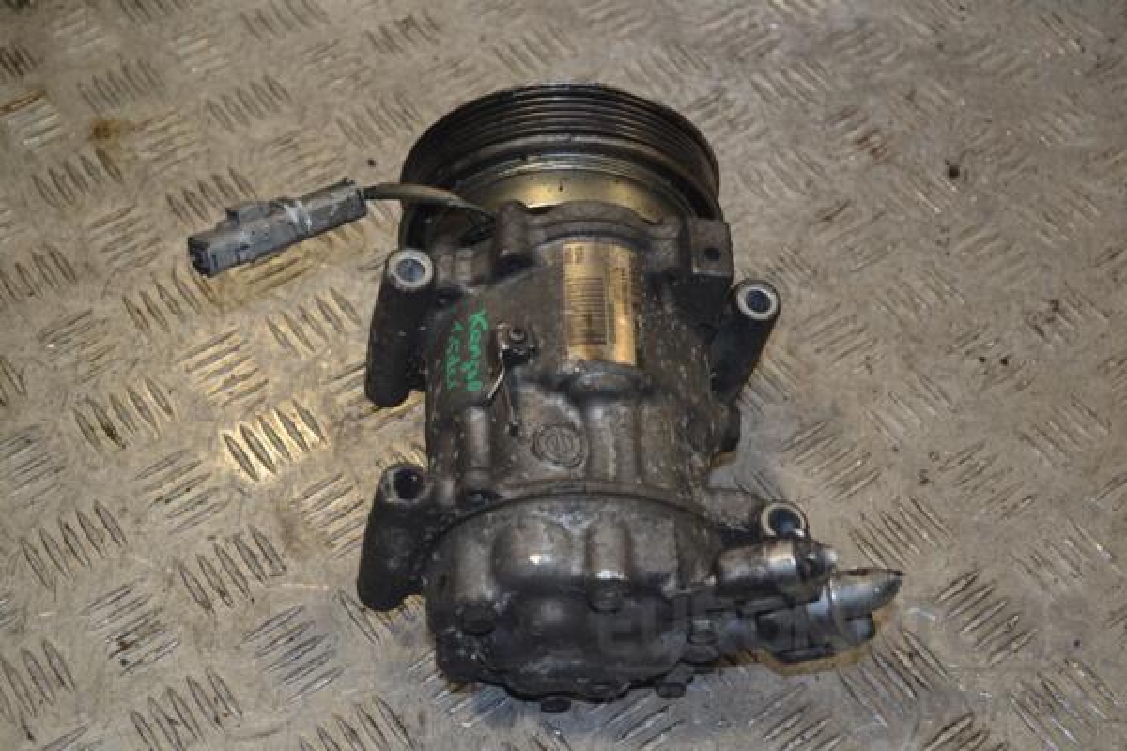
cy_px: 376
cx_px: 564
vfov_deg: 25.8
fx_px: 1643
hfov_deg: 37.9
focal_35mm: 52
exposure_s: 1/125
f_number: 5
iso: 220
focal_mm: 35
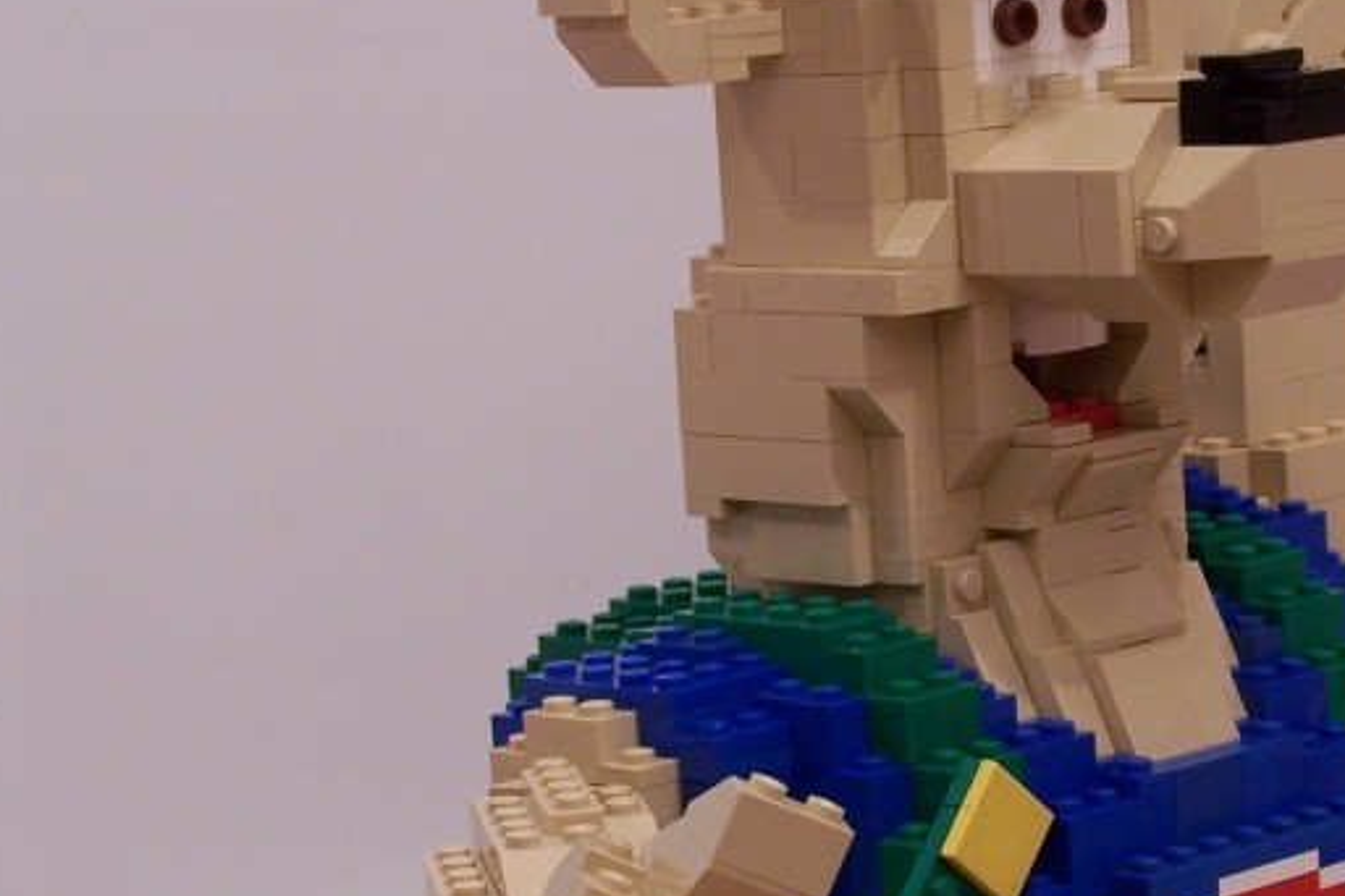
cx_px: 1072
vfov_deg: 9.9
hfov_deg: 14.7
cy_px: 595
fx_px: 5193
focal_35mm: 139
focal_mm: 11.1
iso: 80
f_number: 3.2
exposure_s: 1/3
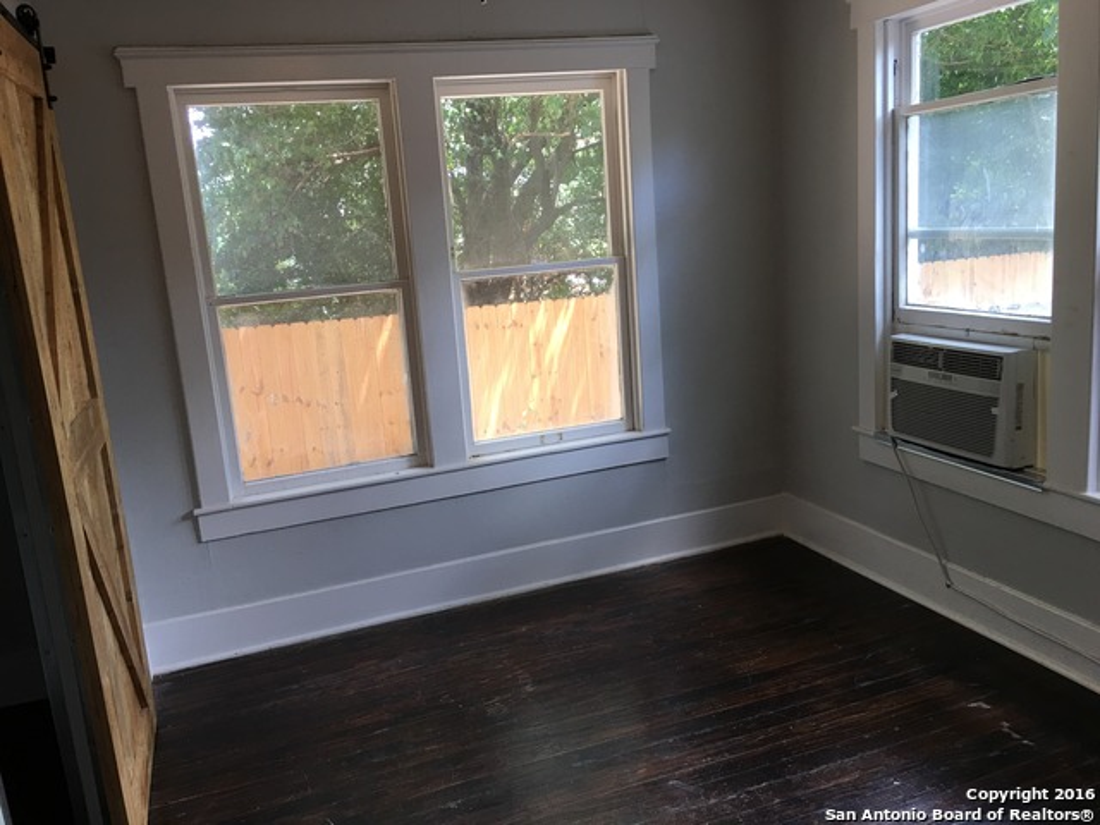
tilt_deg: -10.3
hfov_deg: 61.7
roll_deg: +4.7
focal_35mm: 29
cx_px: 550
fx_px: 922
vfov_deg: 48.2
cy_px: 412
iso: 25
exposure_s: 1/30
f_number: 2.2
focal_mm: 4.15
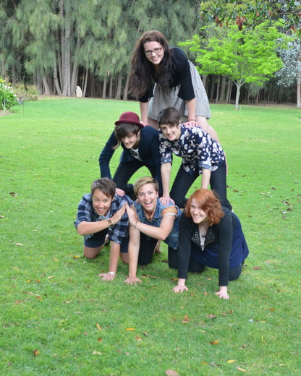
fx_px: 675
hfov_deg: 25.2
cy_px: 159
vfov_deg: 31.1
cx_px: 149
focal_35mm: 61
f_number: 4.5
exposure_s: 1/80
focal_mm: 35
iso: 400
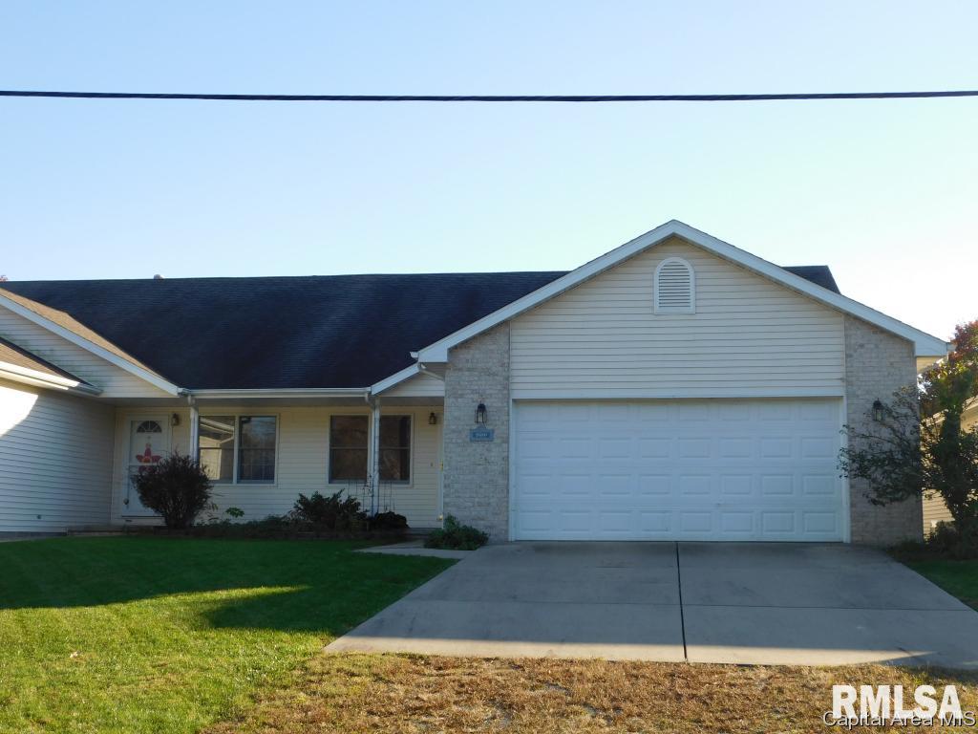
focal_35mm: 45
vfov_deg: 32.2
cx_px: 489
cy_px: 367
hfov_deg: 42.1
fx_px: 1271
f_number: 3.7
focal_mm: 8
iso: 125
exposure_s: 1/400
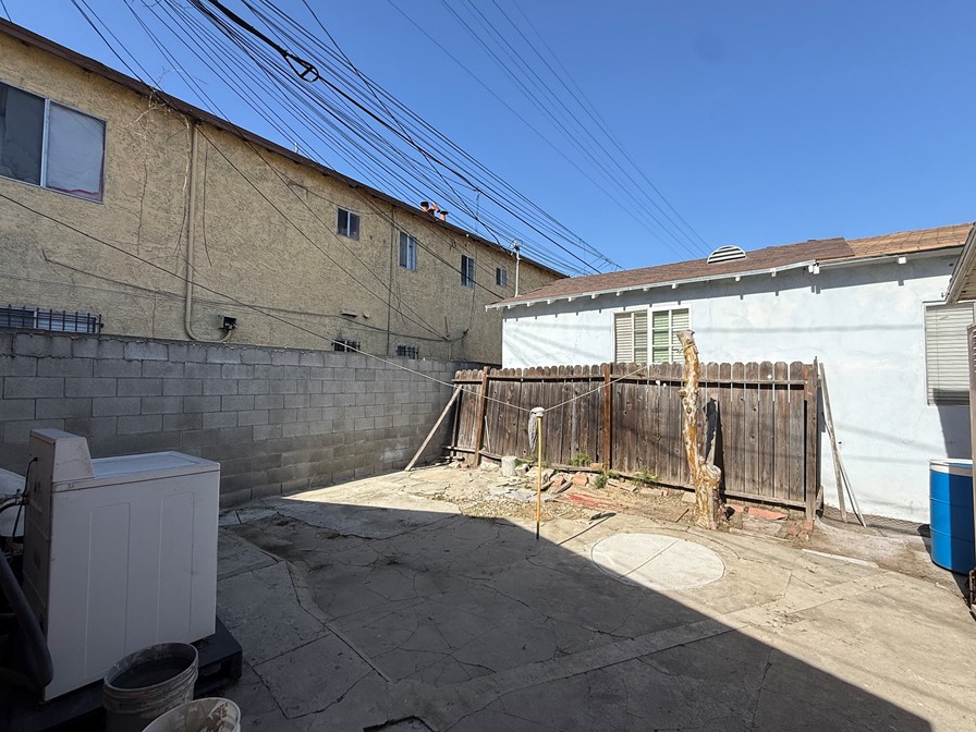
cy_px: 369
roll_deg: -1.1
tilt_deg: +2.5
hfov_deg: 94.5
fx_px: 451
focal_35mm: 16
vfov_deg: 78.1
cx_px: 487
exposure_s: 1/1698
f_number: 2.2
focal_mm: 2.22
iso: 50
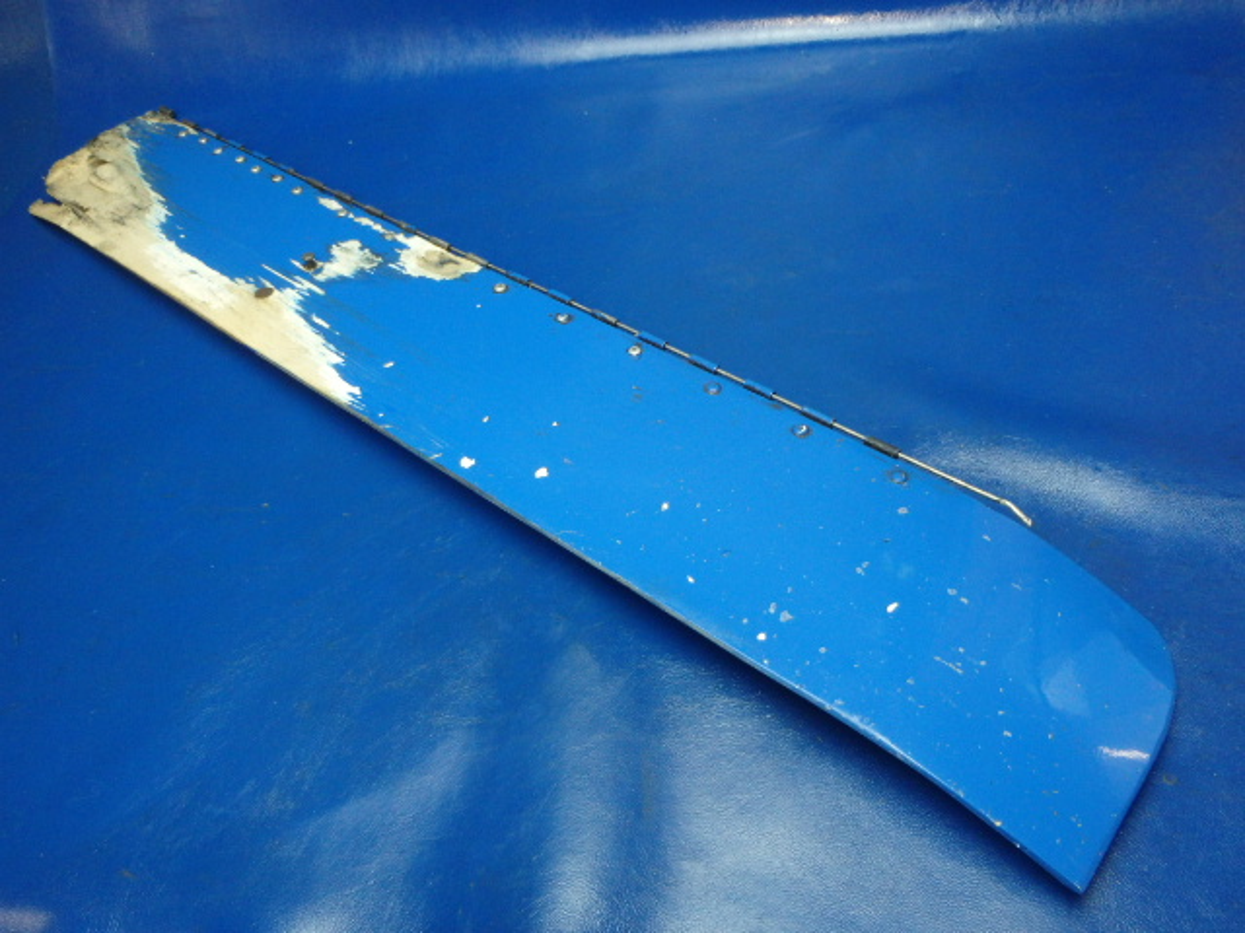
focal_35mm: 28
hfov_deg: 63.4
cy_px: 466
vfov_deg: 49.7
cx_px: 622
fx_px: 1007
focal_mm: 5
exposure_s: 1/30
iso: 500
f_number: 3.9
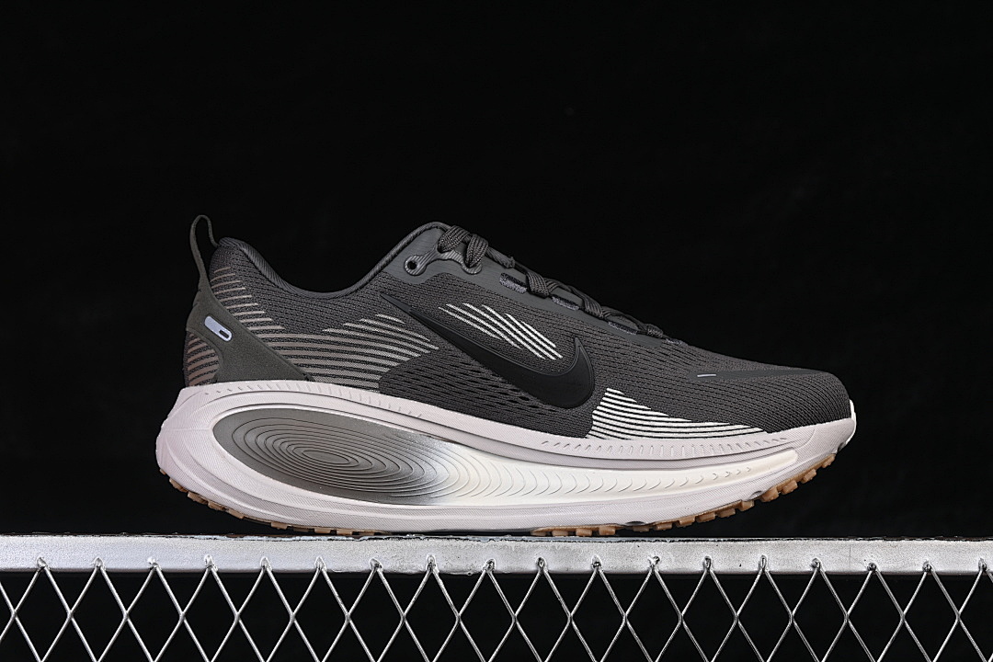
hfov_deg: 27.0
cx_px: 496
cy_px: 331
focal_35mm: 75
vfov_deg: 18.2
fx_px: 2069
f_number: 7.1
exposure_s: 1/60
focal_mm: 50
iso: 160
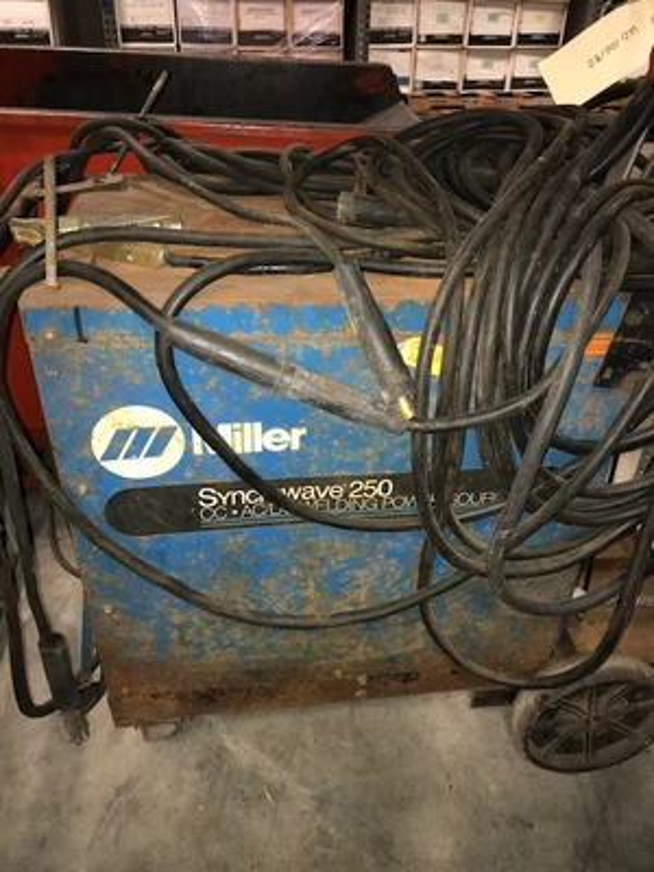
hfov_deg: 49.7
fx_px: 705
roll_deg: +0.0
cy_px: 436
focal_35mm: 28
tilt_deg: -34.1
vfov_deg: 63.4
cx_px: 327
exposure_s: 1/16
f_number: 1.8
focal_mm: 3.99
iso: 50
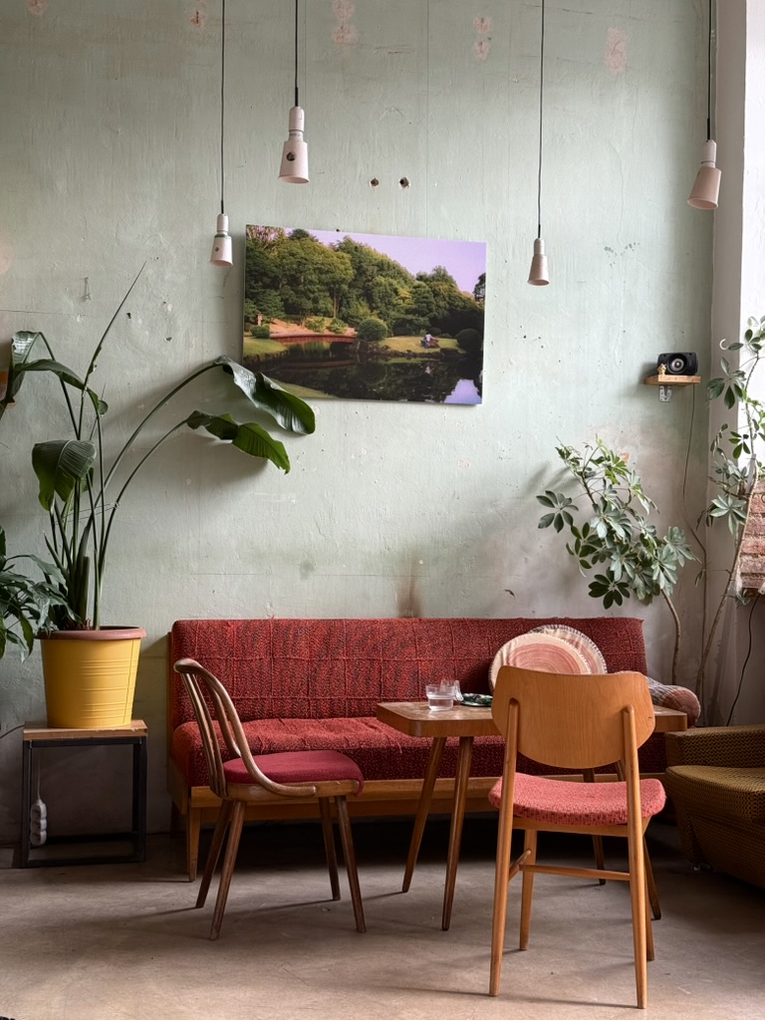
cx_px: 382
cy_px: 510
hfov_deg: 30.3
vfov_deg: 39.7
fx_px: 1414
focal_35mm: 48
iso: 80
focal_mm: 6.76
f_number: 1.78
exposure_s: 1/190
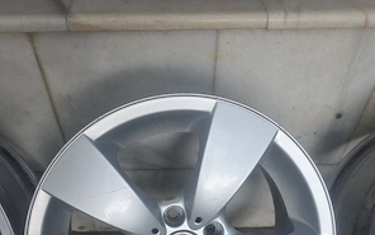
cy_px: 238
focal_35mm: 33
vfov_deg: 34.7
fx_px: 337
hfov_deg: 58.1
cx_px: 186
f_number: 1.7
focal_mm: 6.3
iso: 64
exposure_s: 1/182
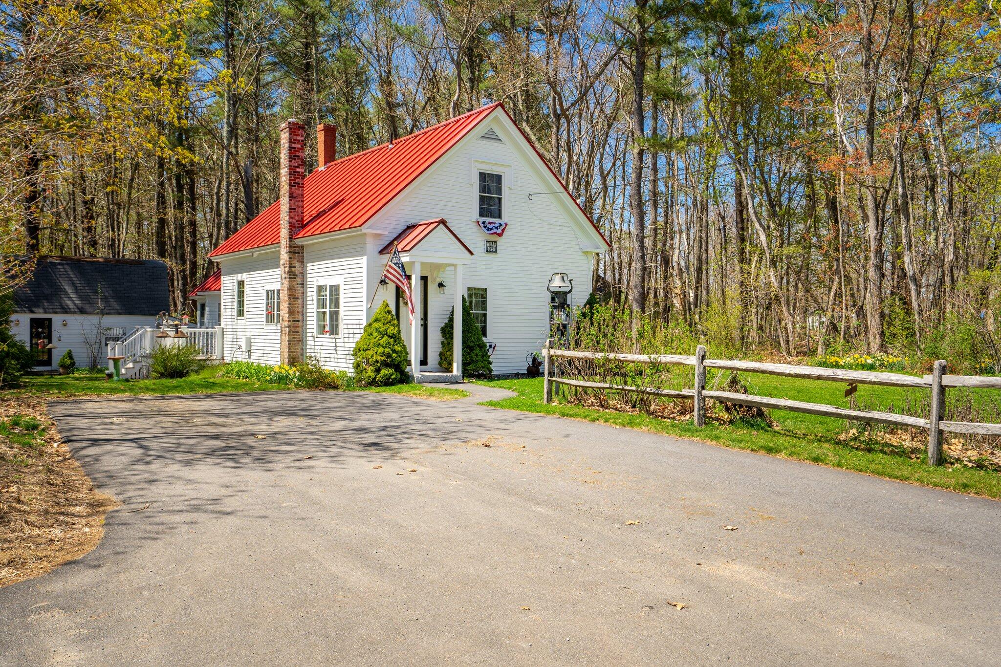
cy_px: 334
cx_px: 500
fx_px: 834
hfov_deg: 61.9
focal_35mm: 30
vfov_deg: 43.6
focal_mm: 30
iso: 64
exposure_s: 1/200
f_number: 9
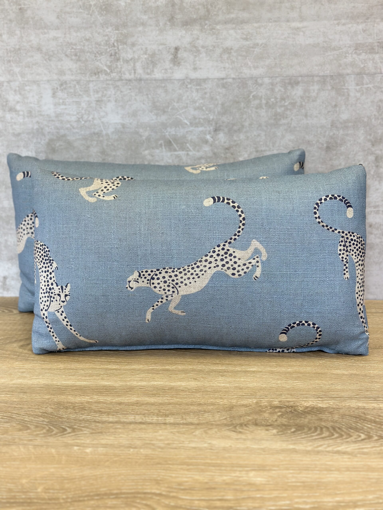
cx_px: 192
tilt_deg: -15.6
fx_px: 708
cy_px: 255
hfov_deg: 30.3
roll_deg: +1.4
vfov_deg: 39.7
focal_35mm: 48
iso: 100
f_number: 1.78
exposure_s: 1/170
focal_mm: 6.86
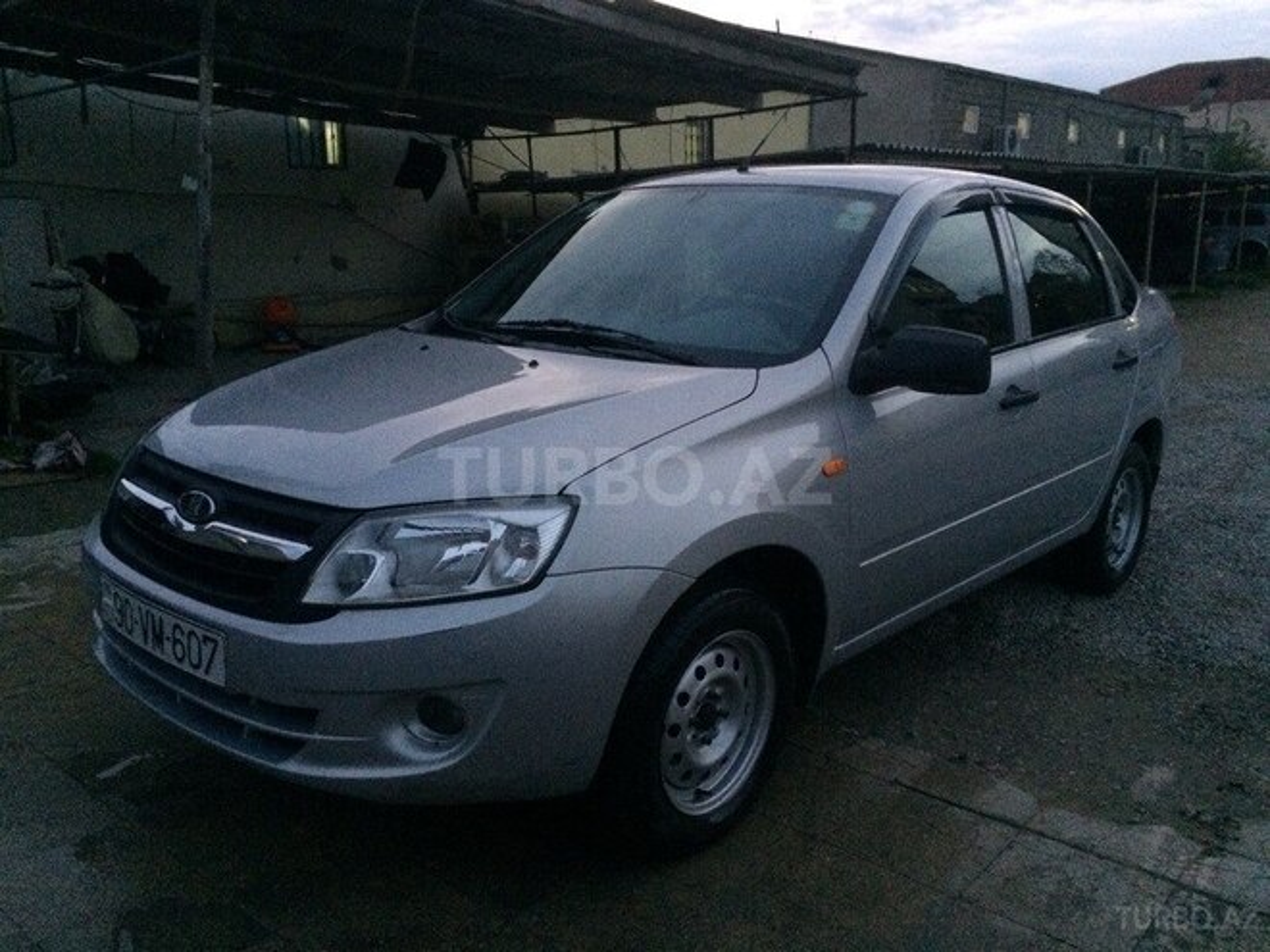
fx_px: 1064
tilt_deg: -13.7
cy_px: 476
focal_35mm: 29
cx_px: 635
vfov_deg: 48.2
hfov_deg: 61.7
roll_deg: -0.8
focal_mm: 4.15
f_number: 2.2
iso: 500
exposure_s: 1/17
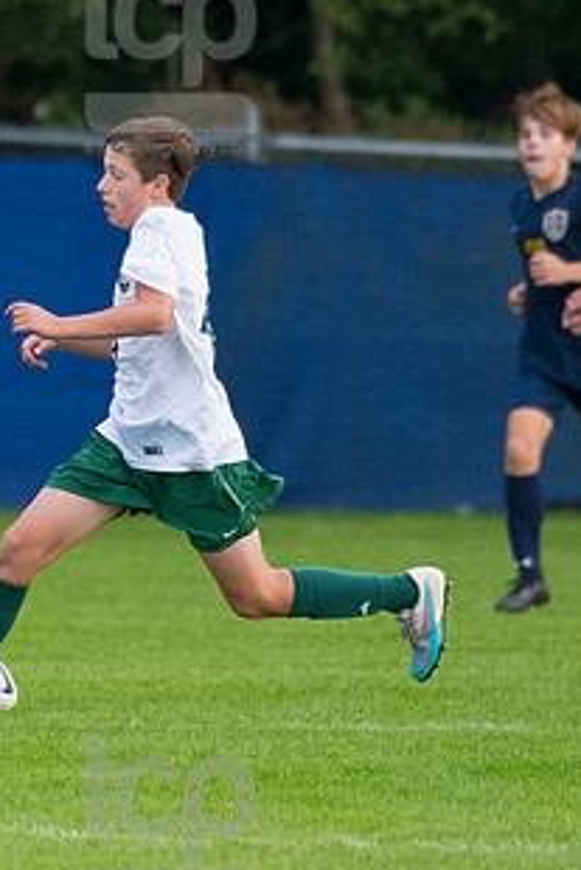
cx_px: -227
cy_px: 443
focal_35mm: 1121
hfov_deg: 1.2
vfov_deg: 1.8
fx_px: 27105
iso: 3200
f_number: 5.6
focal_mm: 400
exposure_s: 1/2000
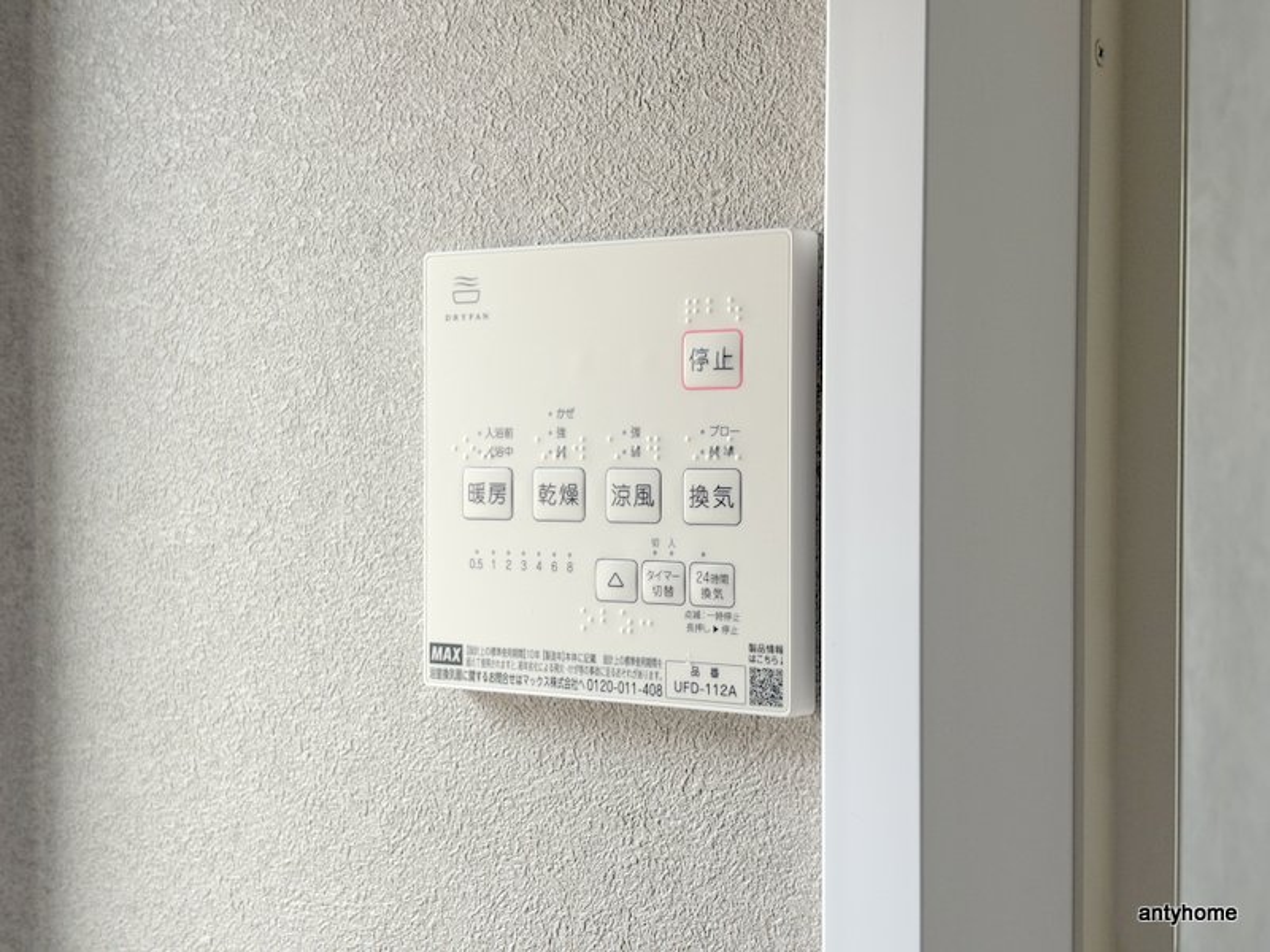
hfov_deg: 36.8
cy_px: 476
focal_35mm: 52
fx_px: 1908
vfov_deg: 28.0
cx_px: 635
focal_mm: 5.96
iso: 50
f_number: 1.6
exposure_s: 1/66
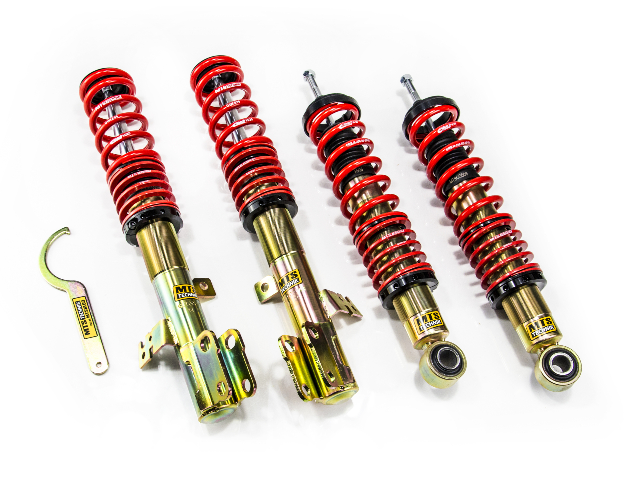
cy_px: 249
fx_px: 706
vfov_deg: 39.2
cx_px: 306
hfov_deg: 47.9
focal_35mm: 38
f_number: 6.3
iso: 200
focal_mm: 22
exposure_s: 1/160
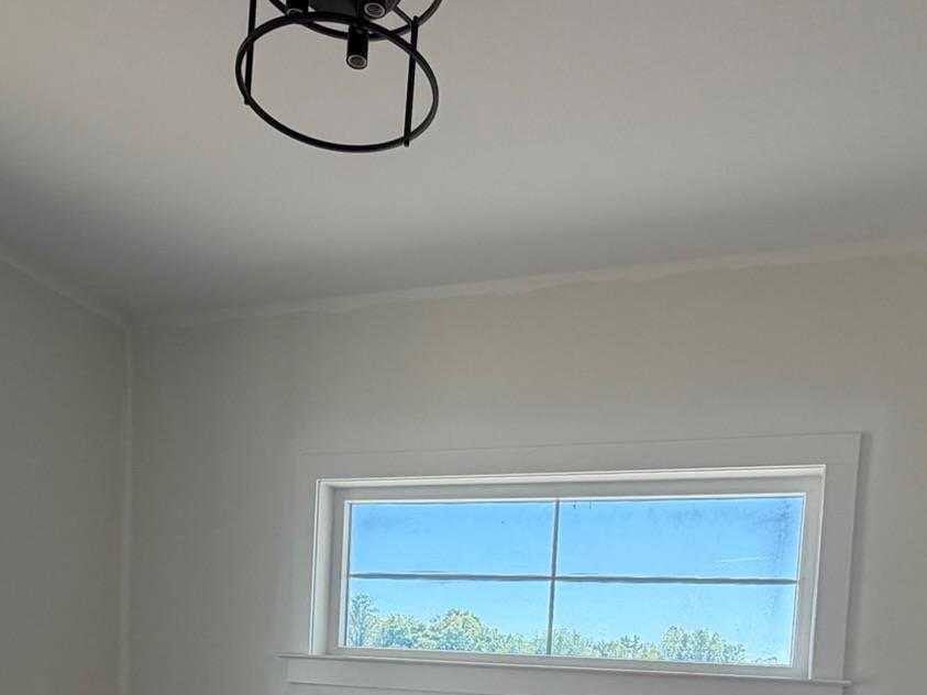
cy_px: 738
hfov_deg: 53.9
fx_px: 910
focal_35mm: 34
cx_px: 440
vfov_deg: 36.3
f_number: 2.2
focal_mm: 2.22
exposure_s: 1/148
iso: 50
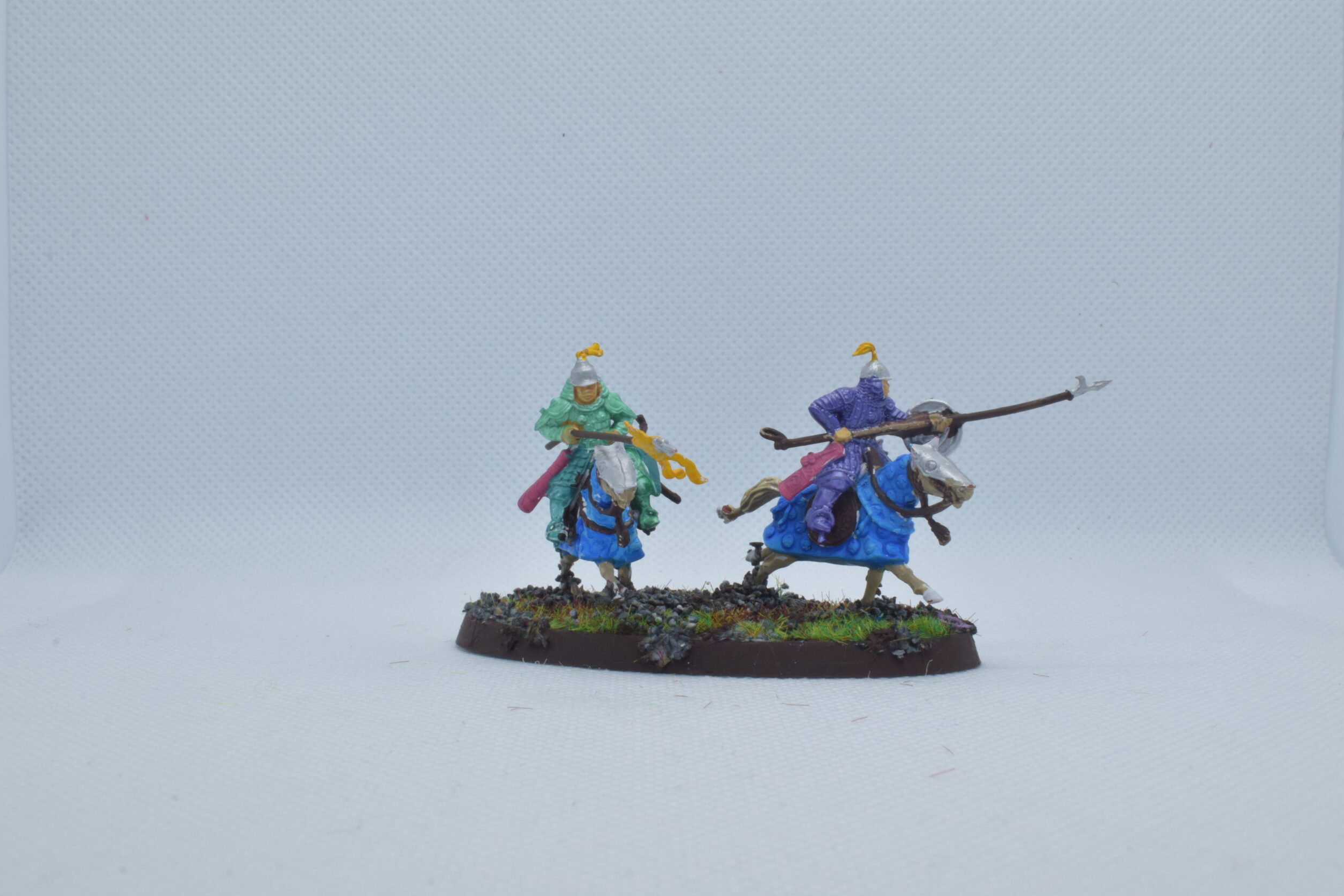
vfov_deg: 32.2
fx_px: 1550
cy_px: 456
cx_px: 683
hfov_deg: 46.9
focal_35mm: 42
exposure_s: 1/60
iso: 800
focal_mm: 27
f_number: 25
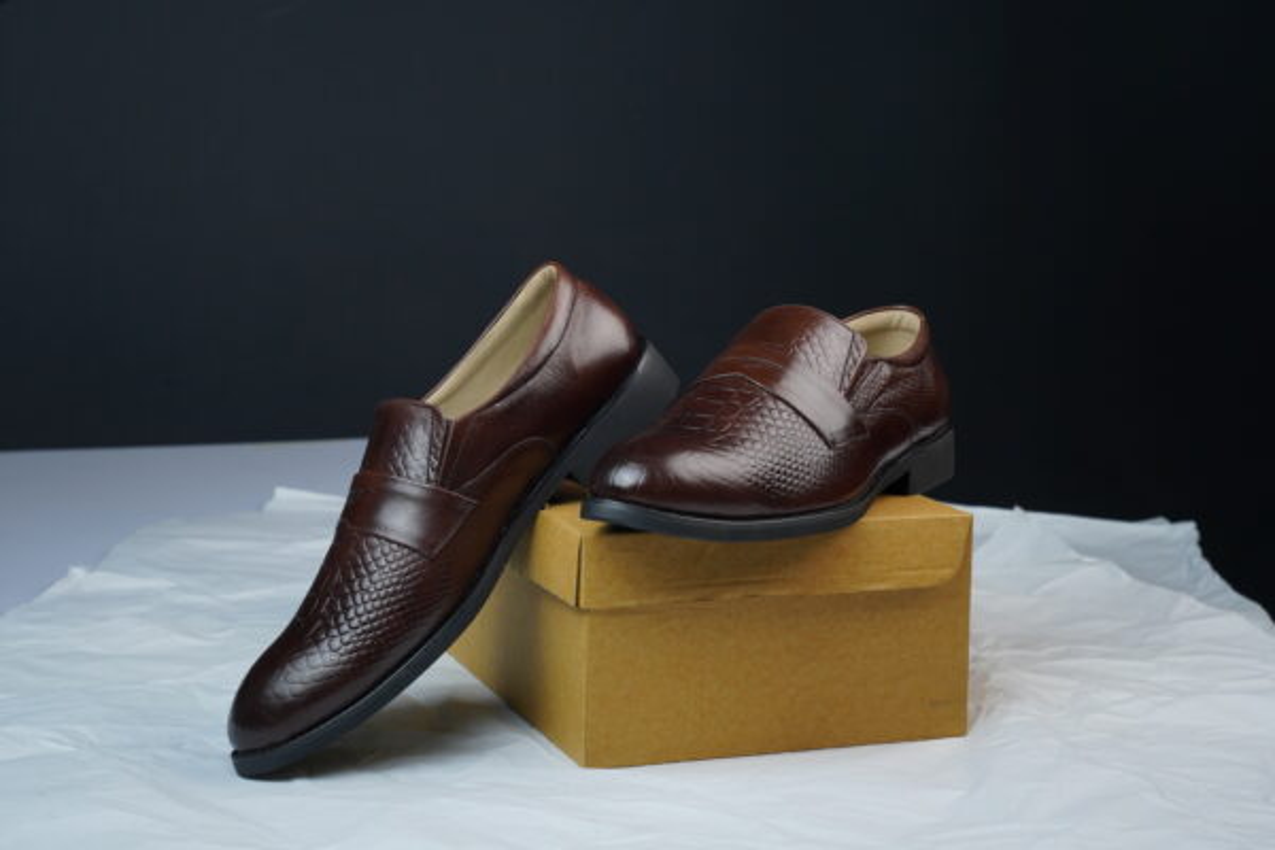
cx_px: 638
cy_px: 425
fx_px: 2479
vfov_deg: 19.5
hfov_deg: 28.8
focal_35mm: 70
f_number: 10
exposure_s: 1/100
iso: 1000
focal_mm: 70
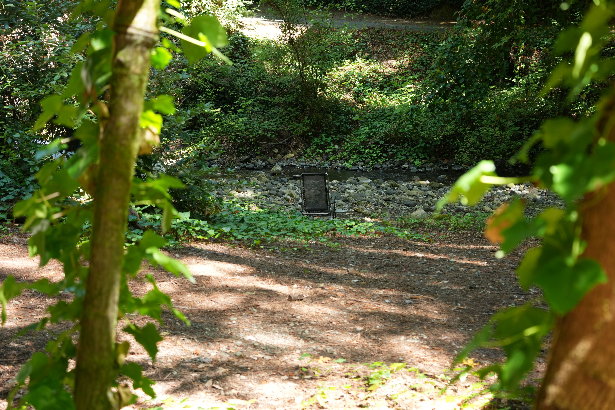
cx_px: 308
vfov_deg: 18.2
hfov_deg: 27.0
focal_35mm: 75
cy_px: 205
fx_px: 1281
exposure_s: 1/60
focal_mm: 75
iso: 640
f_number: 5
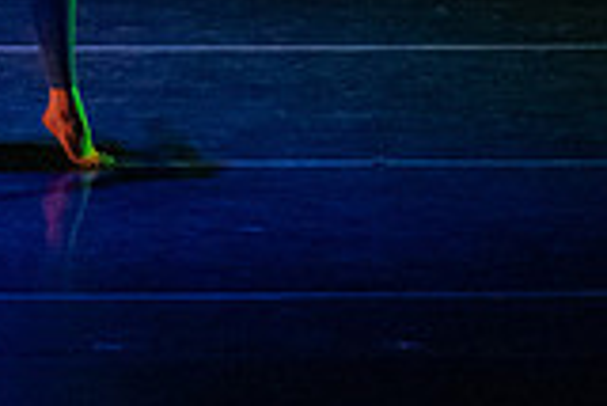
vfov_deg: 2.2
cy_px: -151
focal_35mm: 638
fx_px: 10767
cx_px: -311
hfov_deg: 3.2
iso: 3200
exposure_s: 1/320
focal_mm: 135
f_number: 2.8
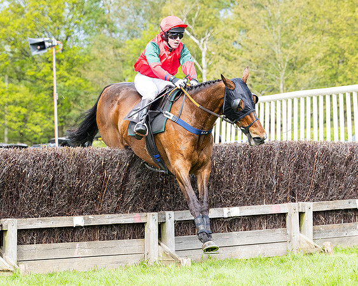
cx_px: 173
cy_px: 133
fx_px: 1605
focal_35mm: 152
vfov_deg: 10.2
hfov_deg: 12.7
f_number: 4
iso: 640
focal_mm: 94
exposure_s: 1/2000
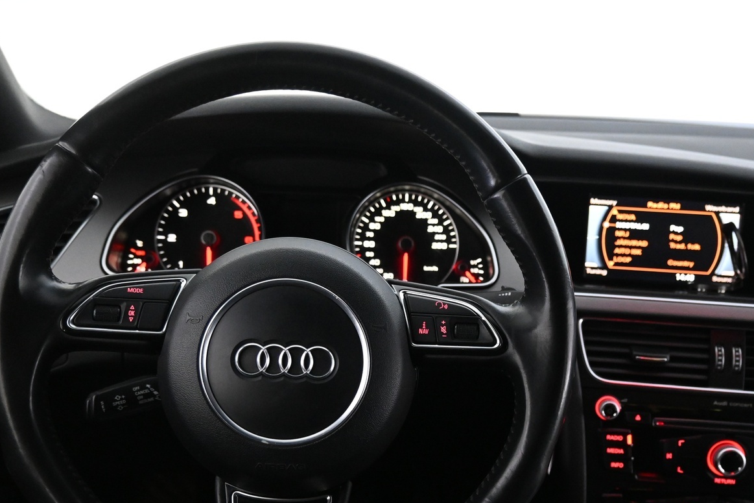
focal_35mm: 40
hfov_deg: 48.7
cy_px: 330
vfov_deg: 33.4
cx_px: 406
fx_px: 831
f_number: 3.8
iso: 3600
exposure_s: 1/30
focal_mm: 19
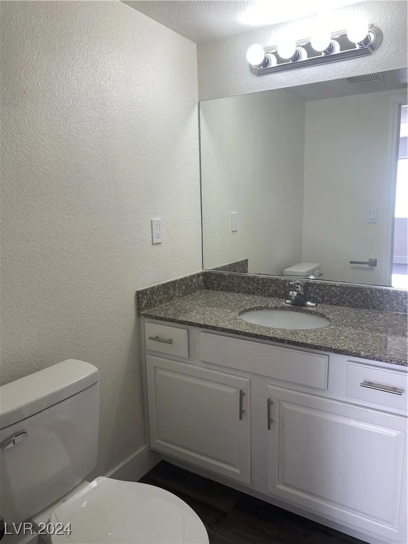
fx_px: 409
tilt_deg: -9.6
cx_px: 204
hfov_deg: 53.1
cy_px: 272
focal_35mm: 26
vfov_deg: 67.3
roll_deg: +3.8
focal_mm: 4.25
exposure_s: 1/120
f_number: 1.8
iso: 40
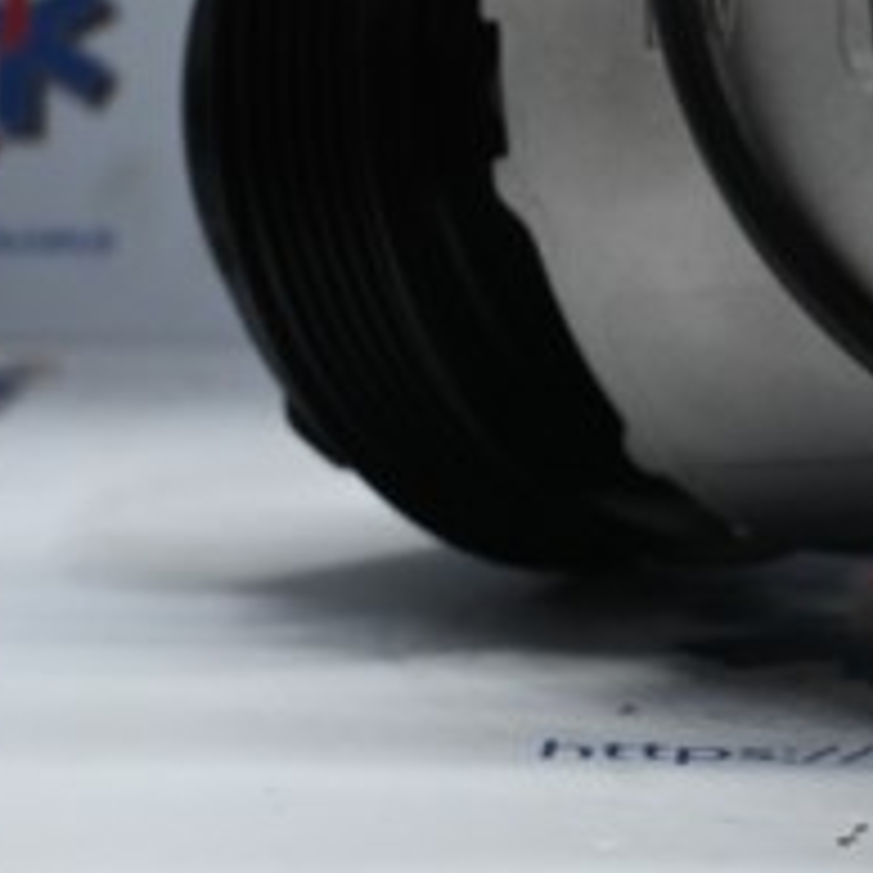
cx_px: 1138
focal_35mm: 169
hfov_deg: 10.1
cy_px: -4
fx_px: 4831
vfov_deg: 10.2
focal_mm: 43
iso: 1100
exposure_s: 1/60
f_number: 6
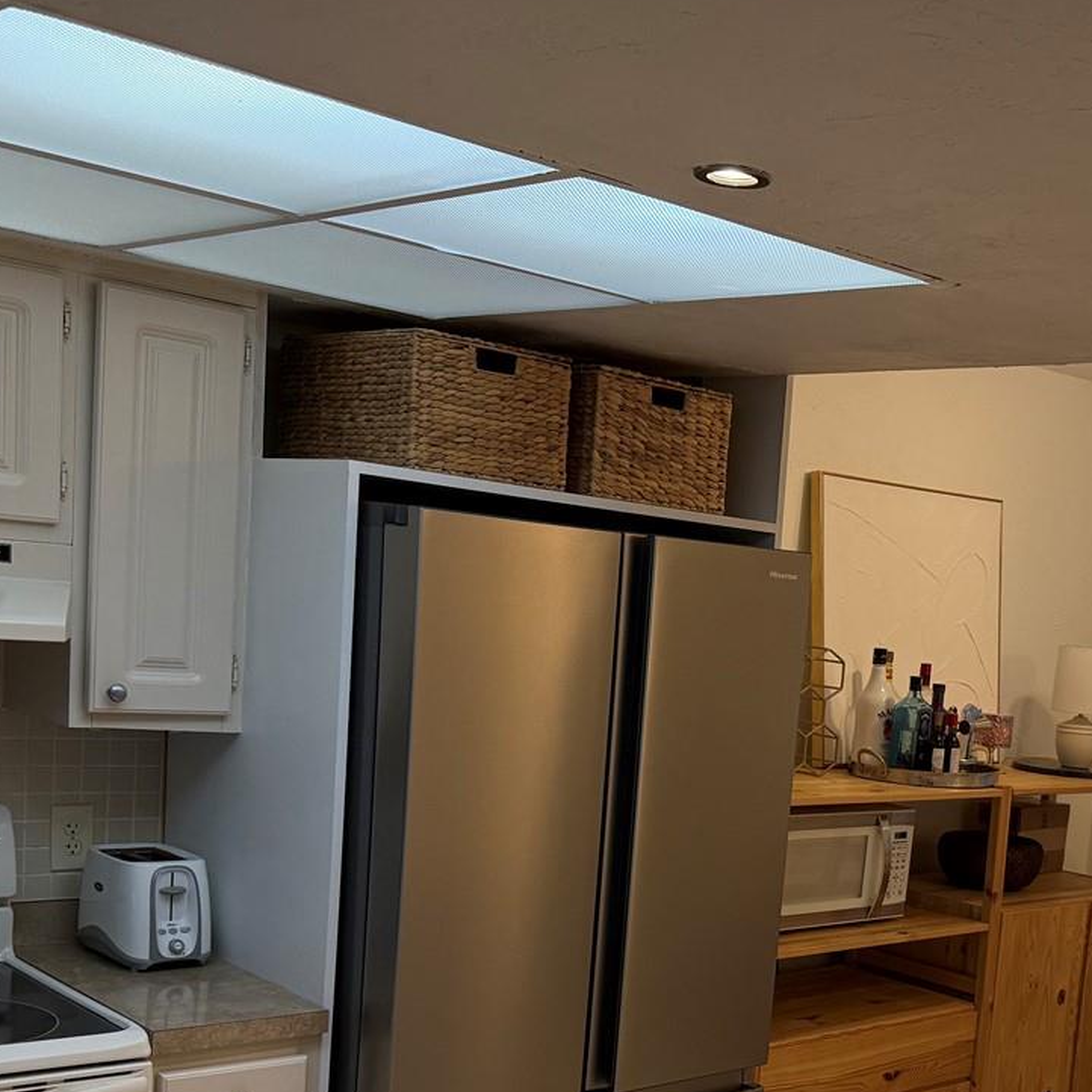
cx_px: 836
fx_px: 1677
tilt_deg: -8.5
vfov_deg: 35.0
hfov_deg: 35.2
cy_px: 861
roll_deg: -5.0
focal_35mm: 47
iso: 200
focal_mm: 6.76
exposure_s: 1/204
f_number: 1.78
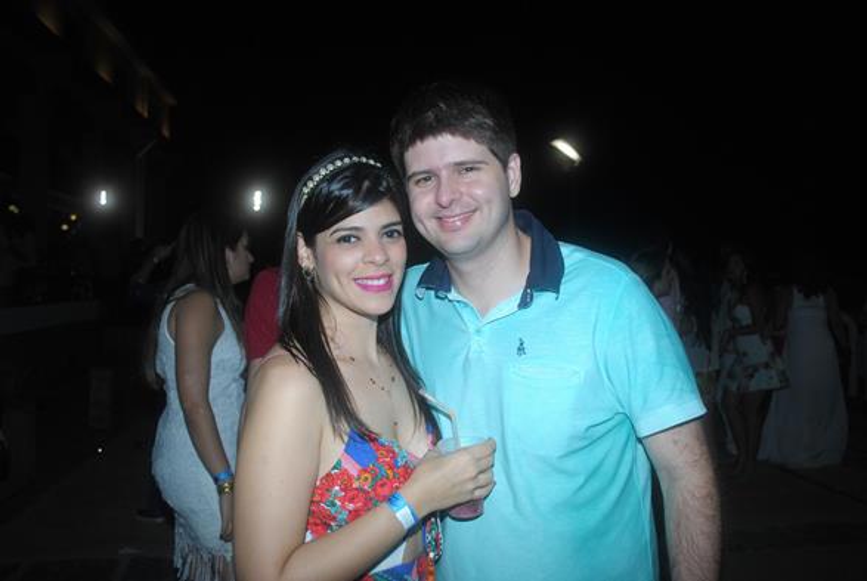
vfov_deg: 40.1
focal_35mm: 33
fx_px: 796
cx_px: 434
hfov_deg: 57.2
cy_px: 290
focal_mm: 22
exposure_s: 1/200
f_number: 4
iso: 200
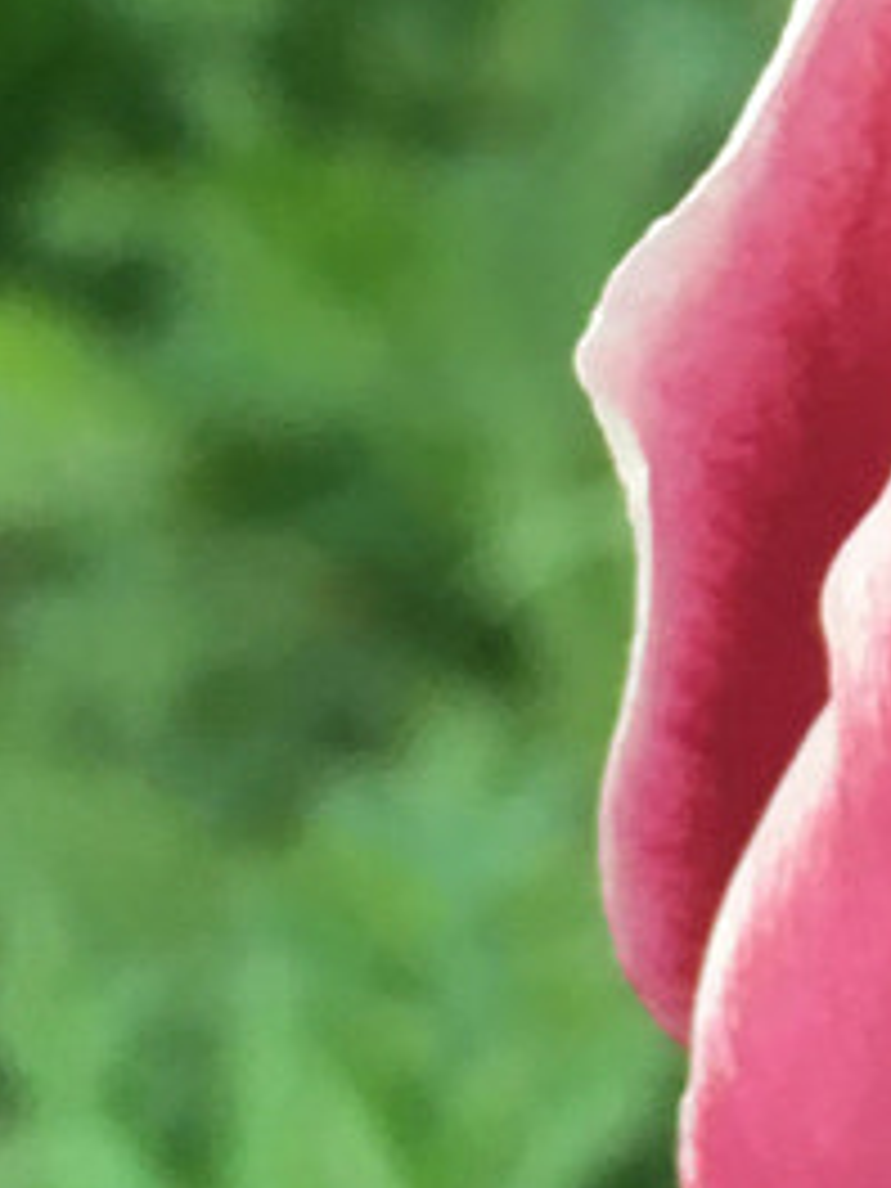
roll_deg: +4.0
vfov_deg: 11.1
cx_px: 1580
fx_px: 6040
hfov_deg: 8.2
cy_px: -86
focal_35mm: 176
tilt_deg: -38.8
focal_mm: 4.15
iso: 32
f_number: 2.2
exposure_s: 1/33
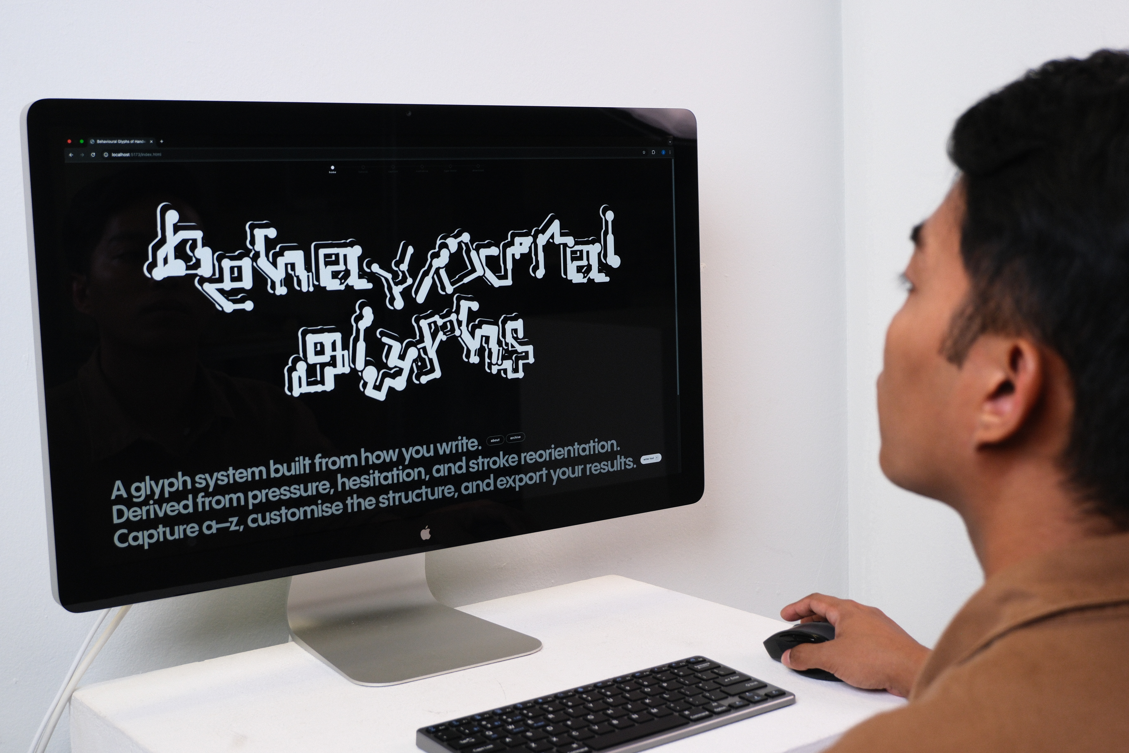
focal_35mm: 46
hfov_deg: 42.7
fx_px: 1442
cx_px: 564
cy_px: 376
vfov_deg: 29.2
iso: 640
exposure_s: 1/100
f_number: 4.7
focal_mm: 30.5
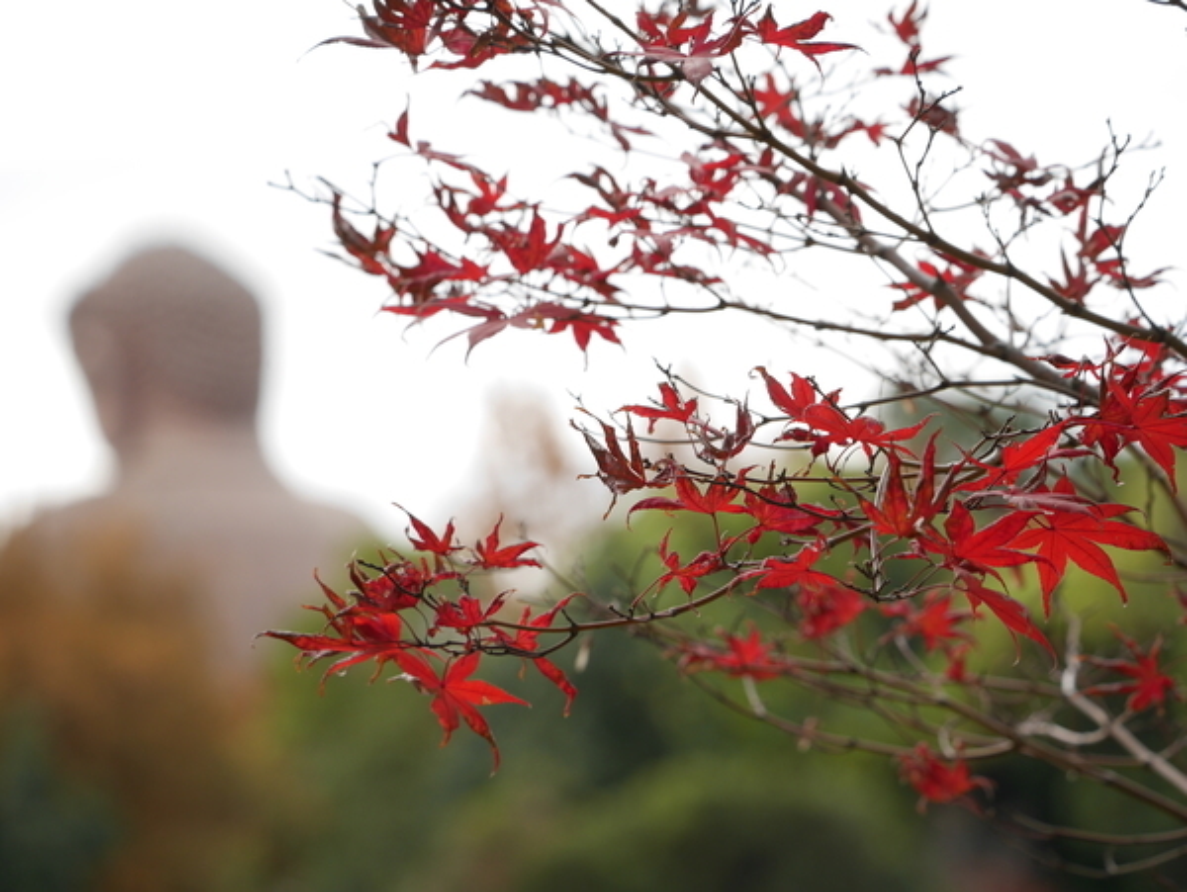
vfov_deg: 6.0
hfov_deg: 8.0
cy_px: 446
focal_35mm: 248
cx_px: 594
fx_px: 8511
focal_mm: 124
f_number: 5.3
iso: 200
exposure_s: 1/320
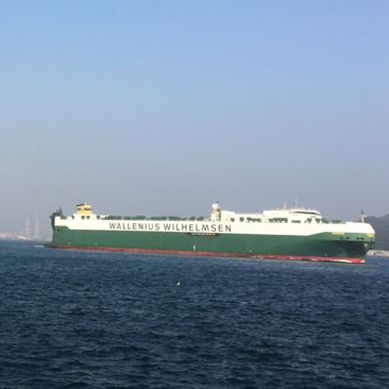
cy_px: 80
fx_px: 712
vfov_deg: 29.9
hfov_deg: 29.1
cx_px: 27
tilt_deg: +13.3
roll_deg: -3.2
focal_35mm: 56
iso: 32
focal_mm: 4.15
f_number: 2.2
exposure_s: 1/1883
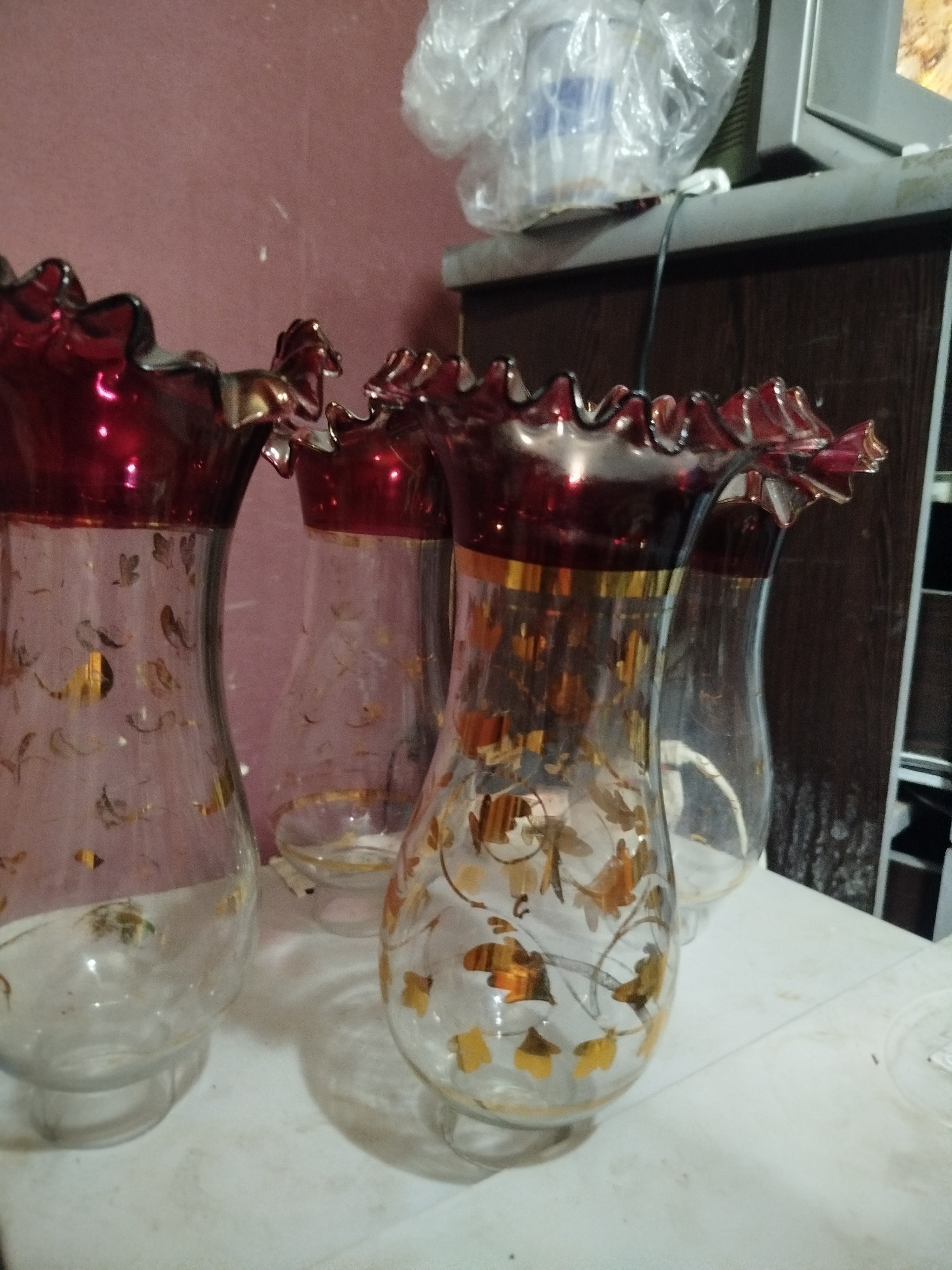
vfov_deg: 71.6
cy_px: 635
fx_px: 880
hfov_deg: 56.8
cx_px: 476
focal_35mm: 24
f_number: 1.7
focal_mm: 5.31
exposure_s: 1/17
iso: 1250
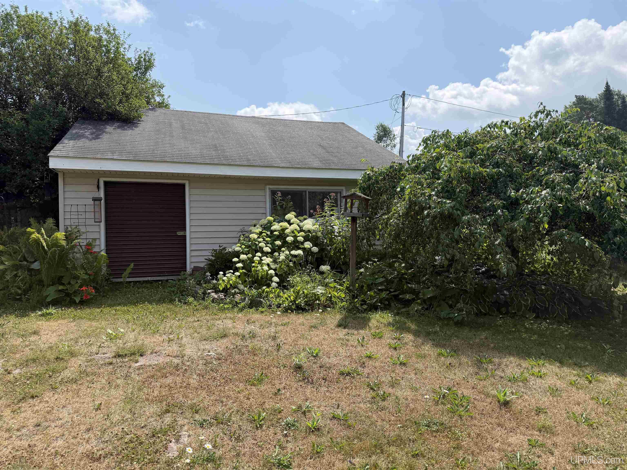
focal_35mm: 24
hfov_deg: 71.6
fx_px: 435
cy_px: 235
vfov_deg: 56.8
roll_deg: +2.1
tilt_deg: -0.4
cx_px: 314
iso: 100
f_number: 1.78
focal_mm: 6.76
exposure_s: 1/4975
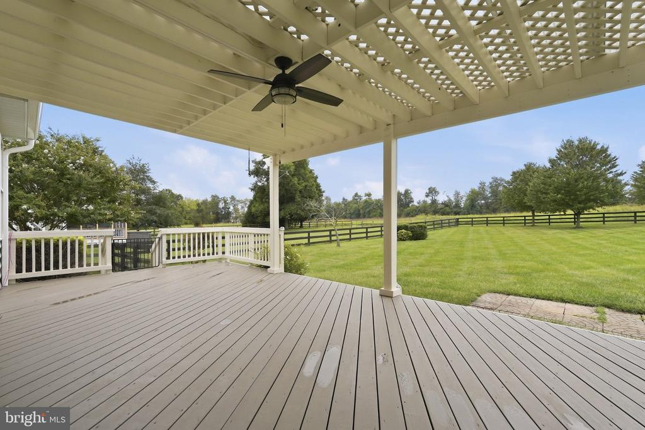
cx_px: 322
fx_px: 287
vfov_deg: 73.8
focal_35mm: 16
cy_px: 215
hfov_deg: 96.7
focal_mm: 16
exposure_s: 1/500
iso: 400
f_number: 8
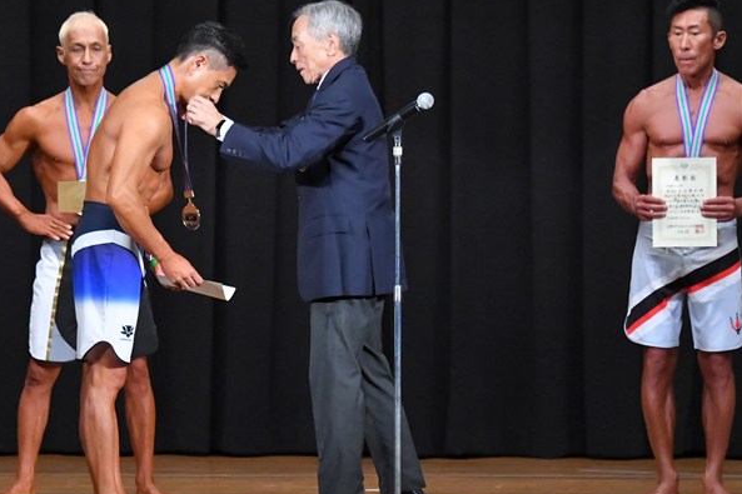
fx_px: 5439
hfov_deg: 7.8
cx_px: 260
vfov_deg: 5.2
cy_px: 249
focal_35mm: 264
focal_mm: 135
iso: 8000
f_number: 5.6
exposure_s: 1/400
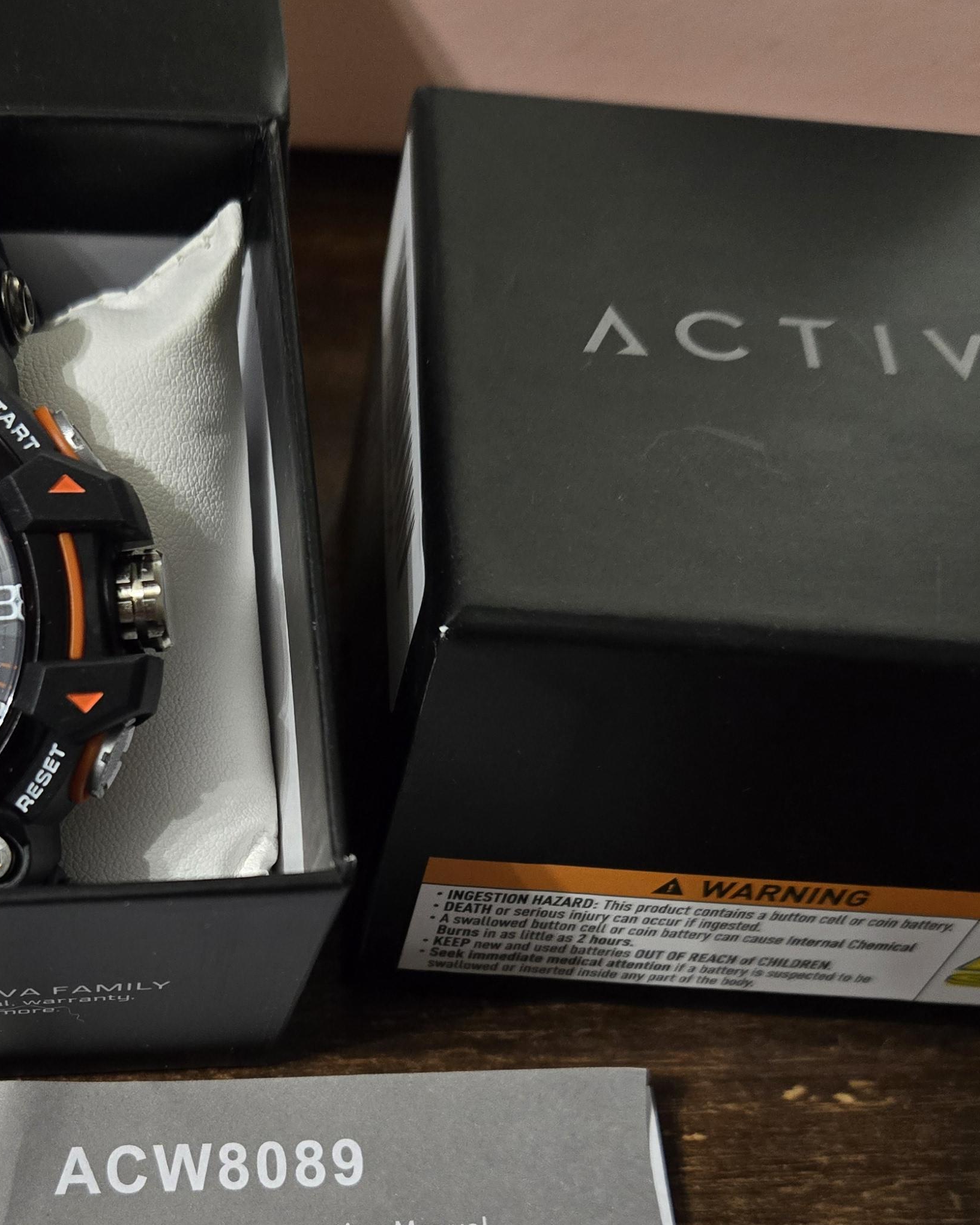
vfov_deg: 40.6
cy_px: 939
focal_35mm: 44
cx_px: 260
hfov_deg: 33.6
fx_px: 1595
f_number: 1.8
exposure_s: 1/60
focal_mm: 5.4
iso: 800
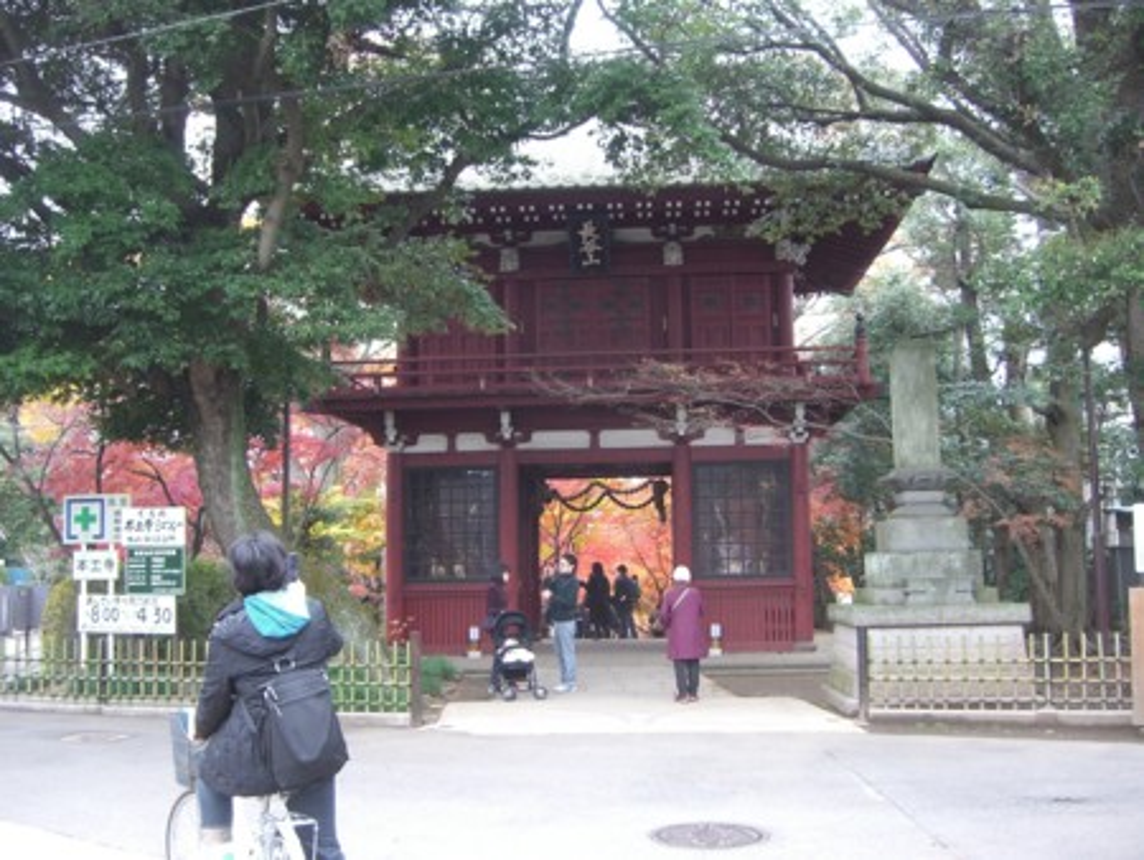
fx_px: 1257
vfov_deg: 37.8
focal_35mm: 38
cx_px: 572
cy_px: 430
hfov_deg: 49.0
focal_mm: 7.9
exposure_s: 1/60
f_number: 2.8
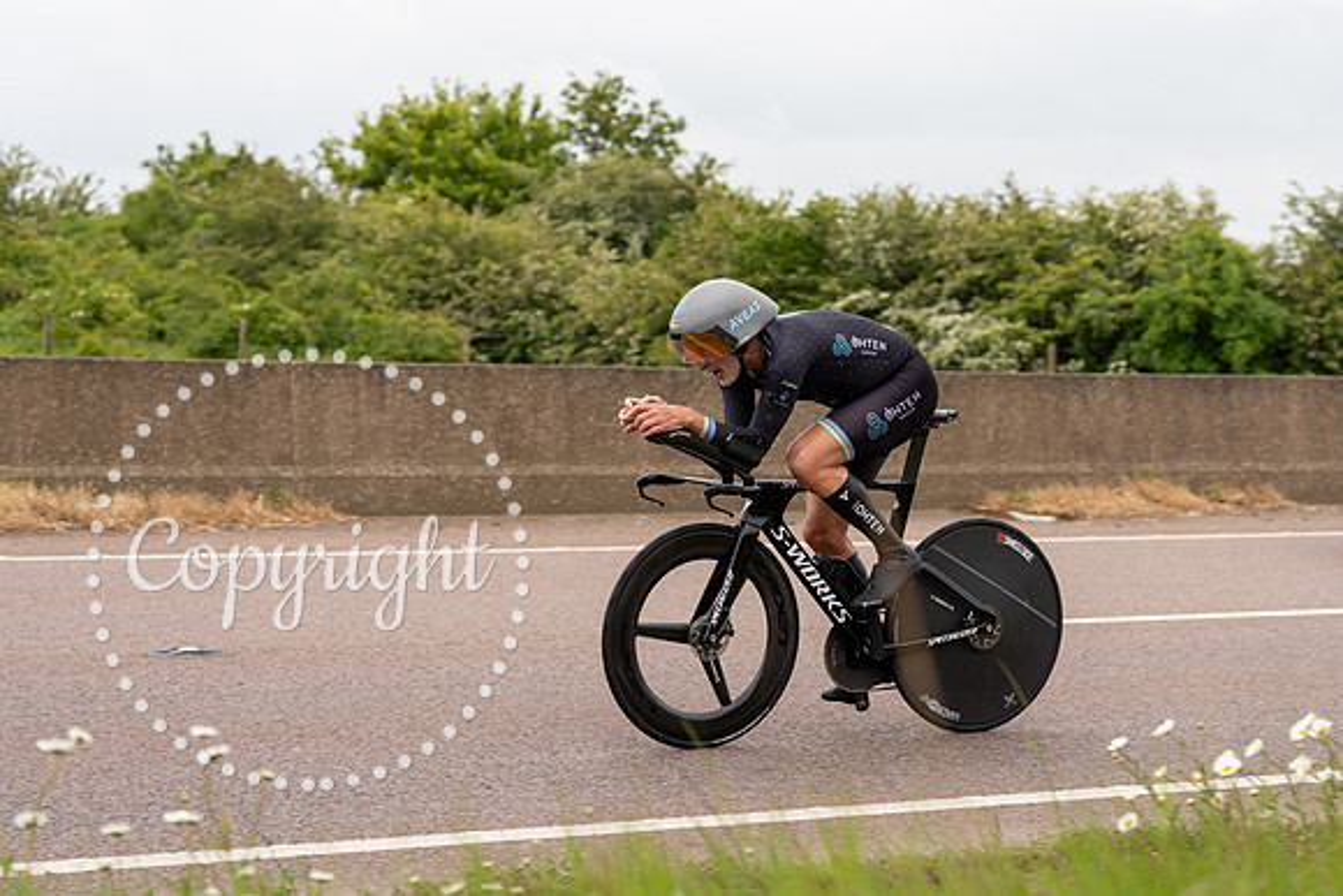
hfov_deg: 25.7
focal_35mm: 79
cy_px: 398
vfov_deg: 17.3
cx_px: 751
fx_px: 2941
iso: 320
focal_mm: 70
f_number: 3.5
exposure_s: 1/1000
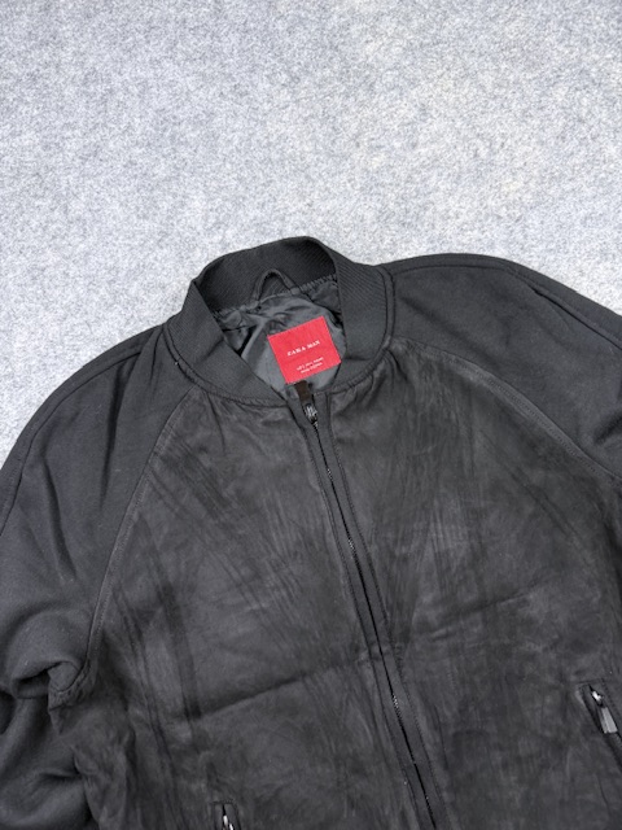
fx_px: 575
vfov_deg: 71.6
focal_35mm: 24
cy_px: 415
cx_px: 311
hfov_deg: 56.8
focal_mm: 6.76
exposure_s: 1/100
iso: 200
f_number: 1.78
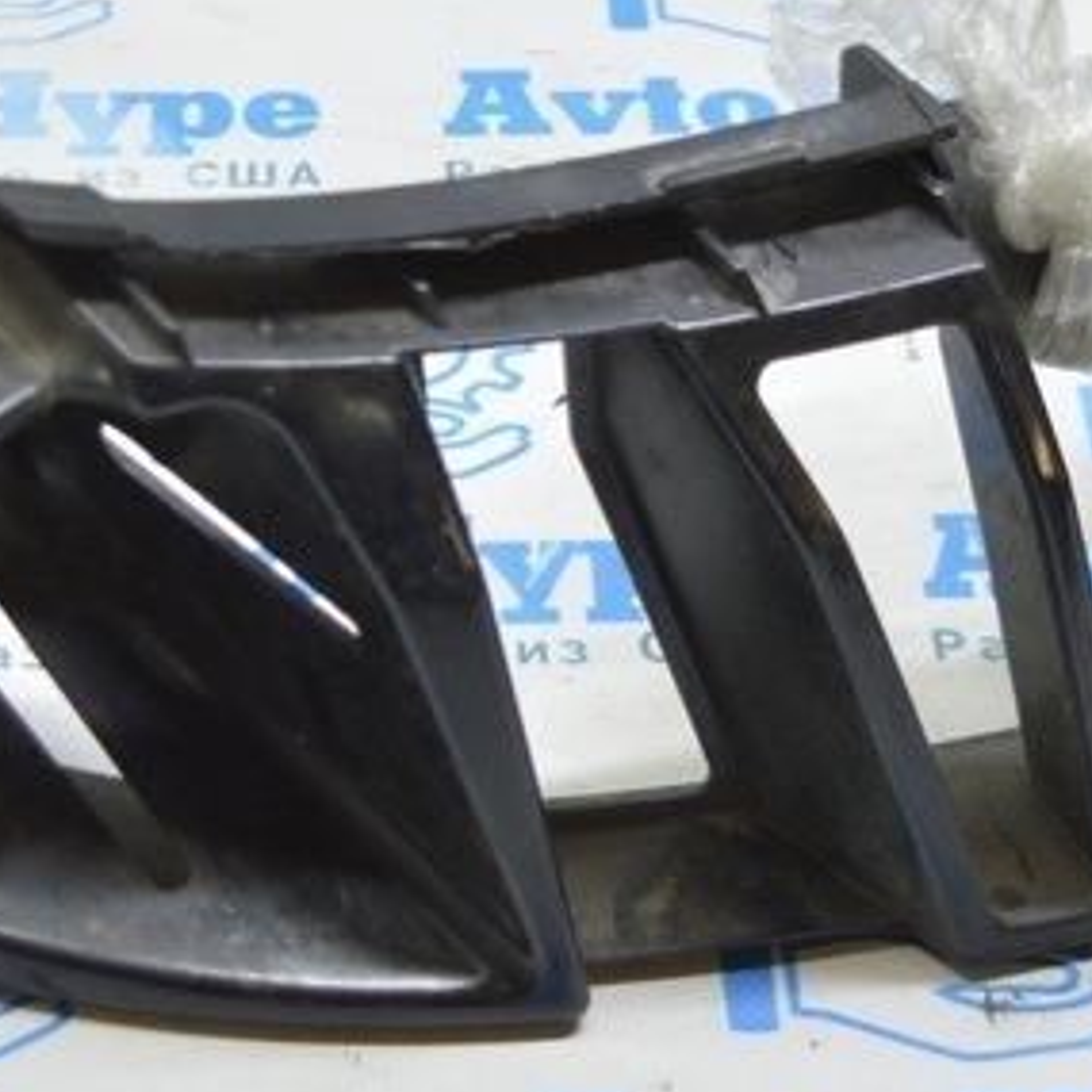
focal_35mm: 124
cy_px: 404
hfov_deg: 14.1
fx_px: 4409
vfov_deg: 14.1
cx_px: 402
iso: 400
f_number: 4
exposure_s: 1/40
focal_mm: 27
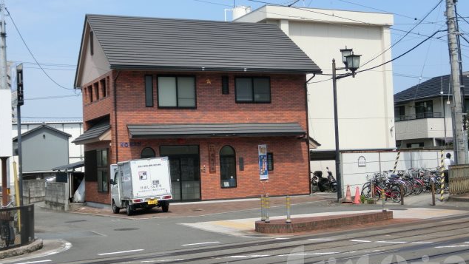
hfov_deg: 37.8
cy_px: 130
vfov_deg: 21.8
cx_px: 234
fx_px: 684
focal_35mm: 55
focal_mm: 9.16
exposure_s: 1/500
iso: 80
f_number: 4.3
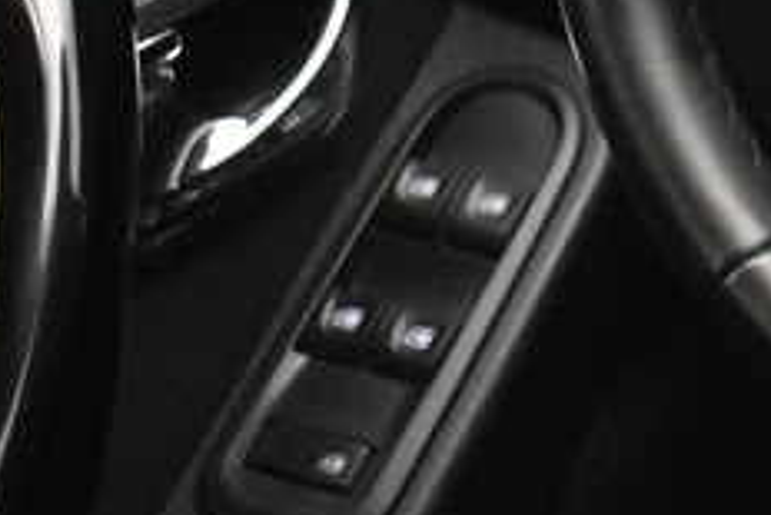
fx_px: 3363
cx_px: 1449
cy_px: -296
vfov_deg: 8.5
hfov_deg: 11.9
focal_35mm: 157
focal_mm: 27
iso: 4500
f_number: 4
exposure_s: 1/40
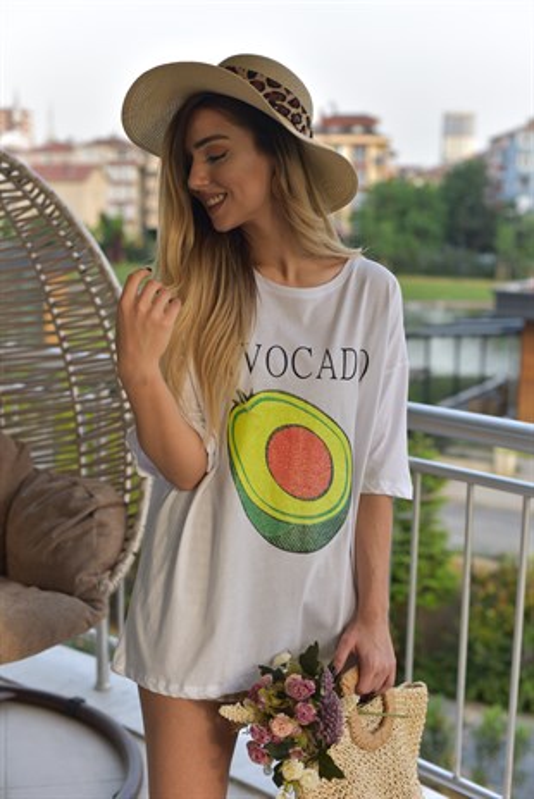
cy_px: 400
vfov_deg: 39.6
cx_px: 267
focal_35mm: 50
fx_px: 1111
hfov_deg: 27.0
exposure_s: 1/4000
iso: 2000
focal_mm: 50
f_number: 3.5
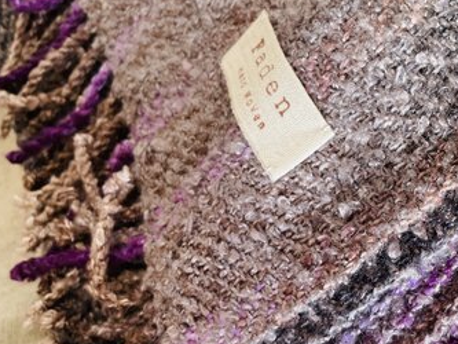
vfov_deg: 28.8
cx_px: 425
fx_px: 662
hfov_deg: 35.6
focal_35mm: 50
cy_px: 246
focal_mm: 4.2
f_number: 1.6
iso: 125
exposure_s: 1/121
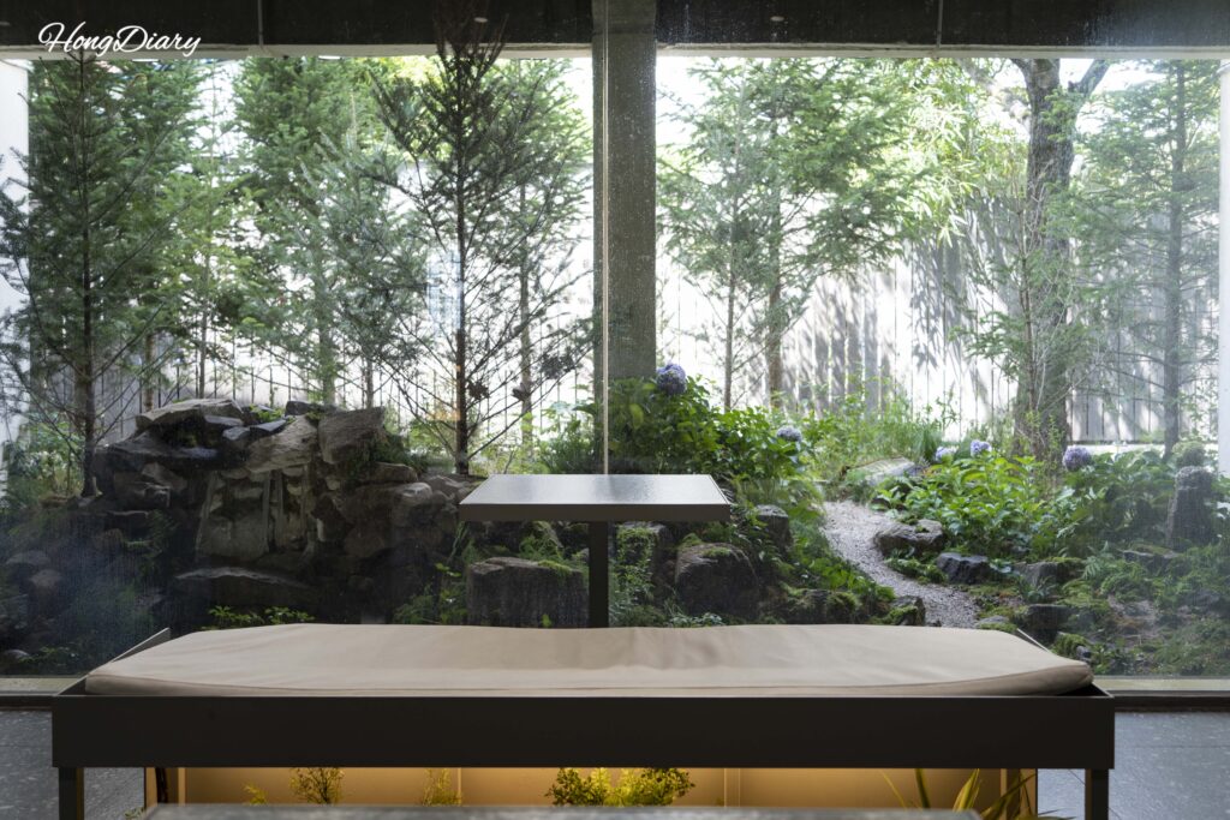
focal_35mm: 32
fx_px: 1093
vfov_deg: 41.1
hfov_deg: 58.7
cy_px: 410
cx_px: 615
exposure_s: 1/60
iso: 250
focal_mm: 32
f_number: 4.5
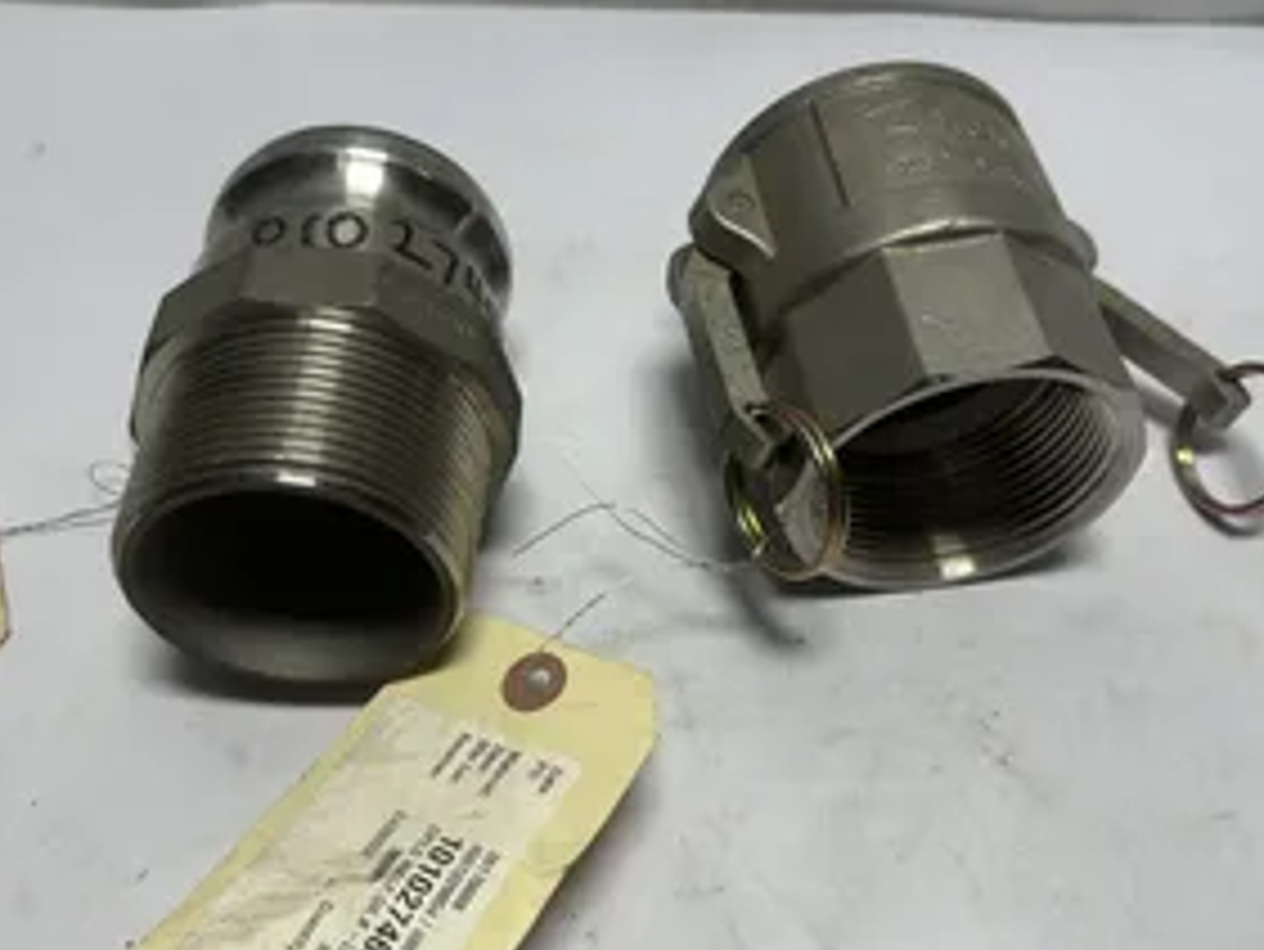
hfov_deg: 50.1
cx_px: 634
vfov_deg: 38.7
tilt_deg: -50.5
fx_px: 1352
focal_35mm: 37
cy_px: 473
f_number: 1.6
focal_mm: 5.96
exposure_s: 1/544
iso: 50
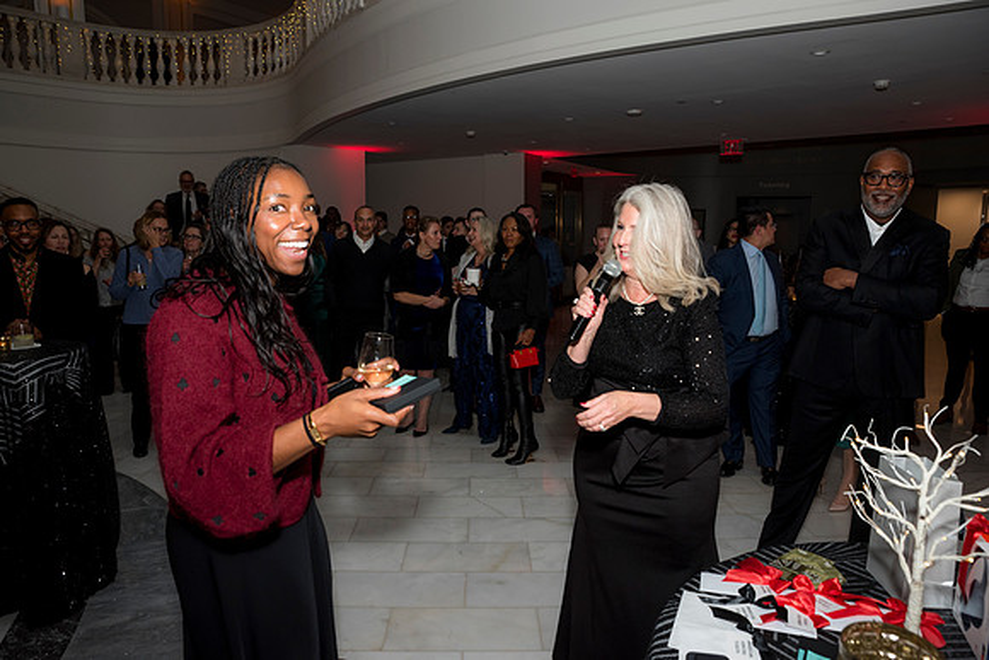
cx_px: 494
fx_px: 664
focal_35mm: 24
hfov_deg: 73.4
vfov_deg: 52.9
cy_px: 330
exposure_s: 1/125
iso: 800
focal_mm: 24
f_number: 5
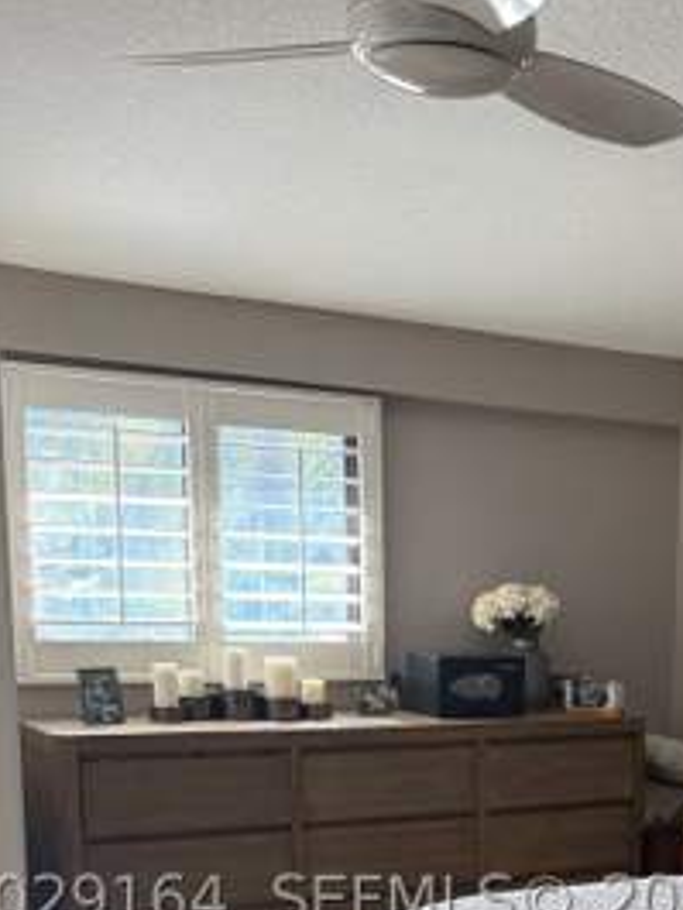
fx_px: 1525
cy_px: 900
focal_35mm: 58
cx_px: 676
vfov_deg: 30.9
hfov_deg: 24.2
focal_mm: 6.76
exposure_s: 1/152
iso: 125
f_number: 1.78
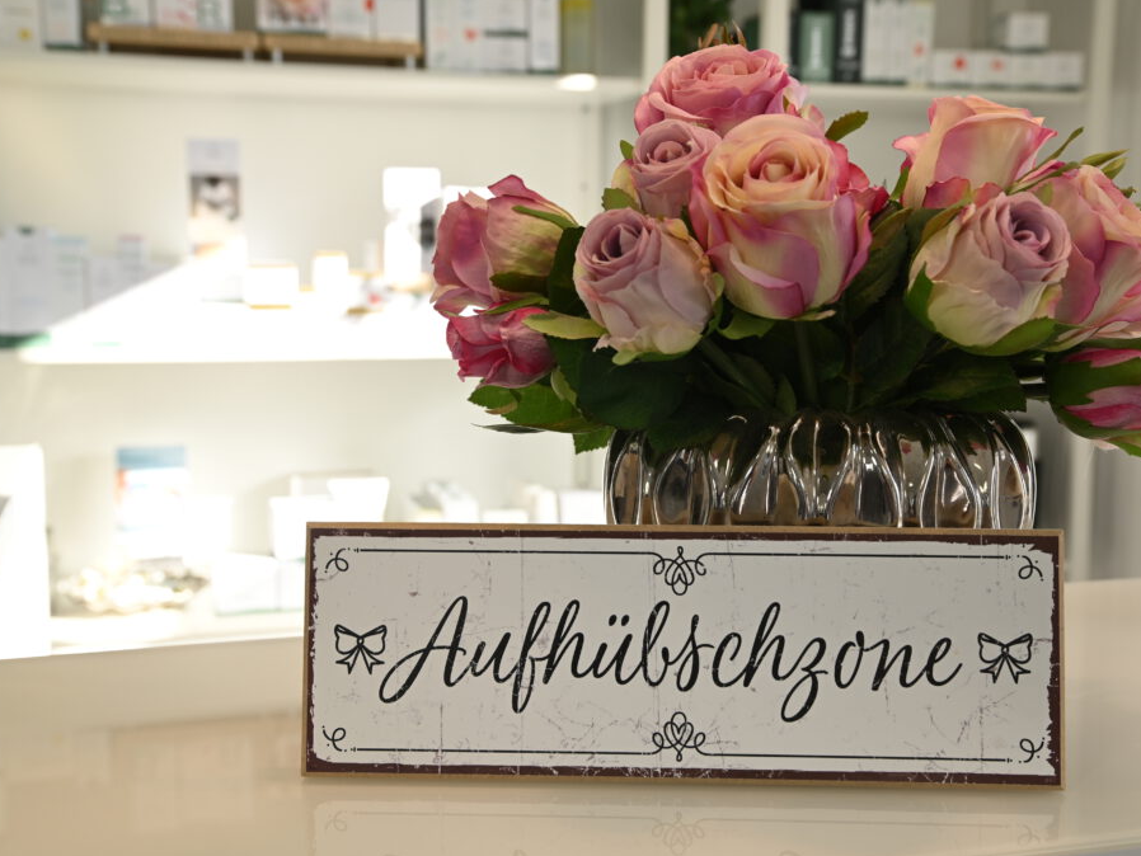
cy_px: 429
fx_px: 1517
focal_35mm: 46
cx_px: 611
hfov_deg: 41.2
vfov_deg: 31.5
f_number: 10
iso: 500
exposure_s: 1/160
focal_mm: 42
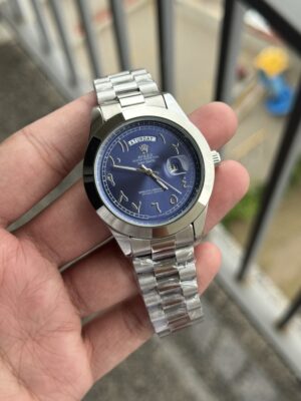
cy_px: 200
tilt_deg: -66.6
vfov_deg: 39.7
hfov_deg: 30.3
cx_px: 150
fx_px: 557
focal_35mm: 48
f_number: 1.78
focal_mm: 6.76
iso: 64
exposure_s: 1/535
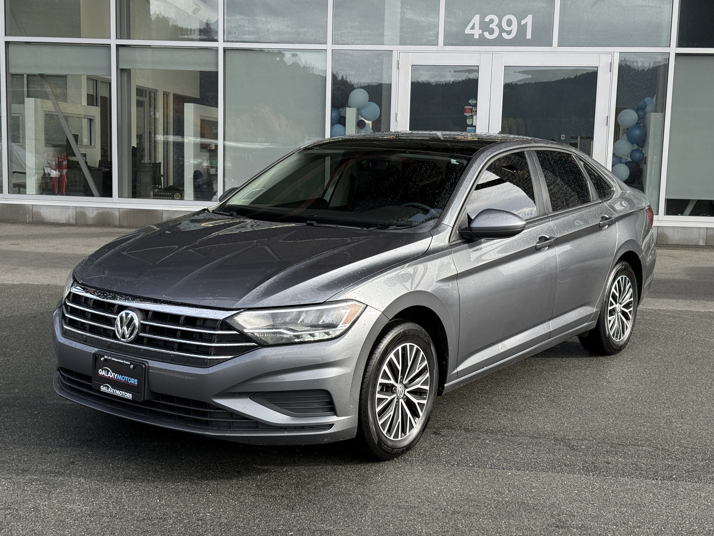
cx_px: 357
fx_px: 990
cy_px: 268
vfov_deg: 30.3
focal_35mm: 48
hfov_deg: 39.7
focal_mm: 6.76
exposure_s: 1/987
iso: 64
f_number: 1.78
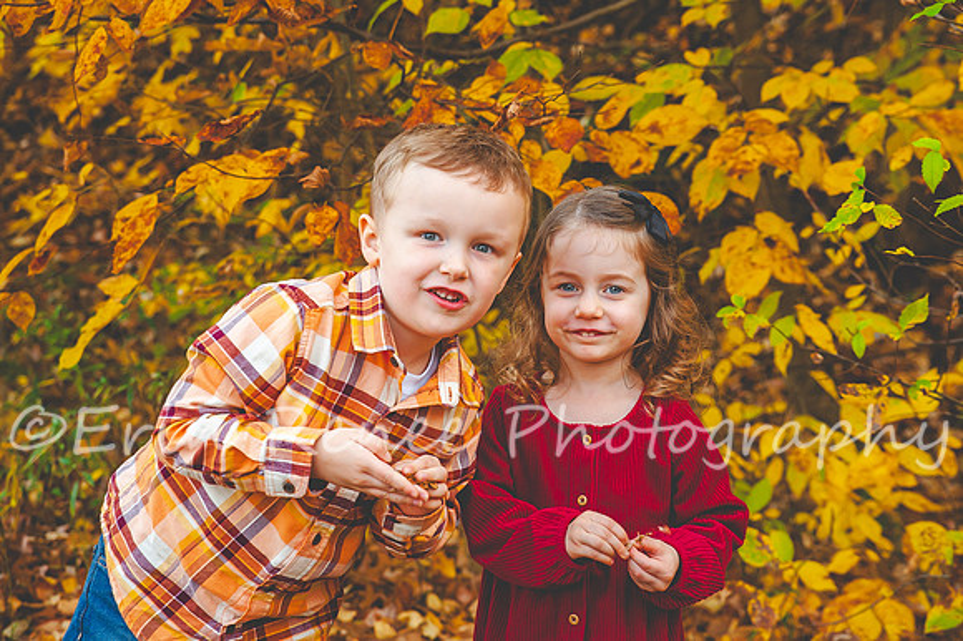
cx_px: 466
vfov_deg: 18.4
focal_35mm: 74
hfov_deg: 27.4
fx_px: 1977
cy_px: 232
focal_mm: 58
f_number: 5.6
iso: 500
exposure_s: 1/160
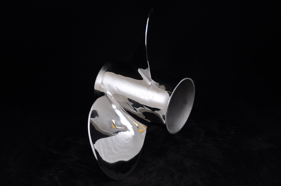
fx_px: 526
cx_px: 140
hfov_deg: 29.9
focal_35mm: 68
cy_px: 93
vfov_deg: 20.1
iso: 200
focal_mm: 45
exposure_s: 1/20
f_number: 4.8
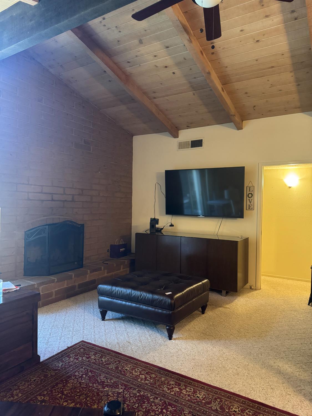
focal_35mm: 24
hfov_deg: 56.8
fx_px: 288
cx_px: 156
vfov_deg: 71.6
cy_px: 208
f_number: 1.78
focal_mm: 6.76
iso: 1000
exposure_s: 1/40
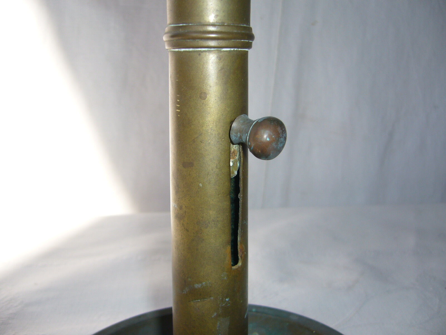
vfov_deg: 40.7
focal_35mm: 35
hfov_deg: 52.6
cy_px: 168
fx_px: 451
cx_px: 223
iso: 80
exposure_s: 1/500
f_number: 2.8
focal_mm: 5.8
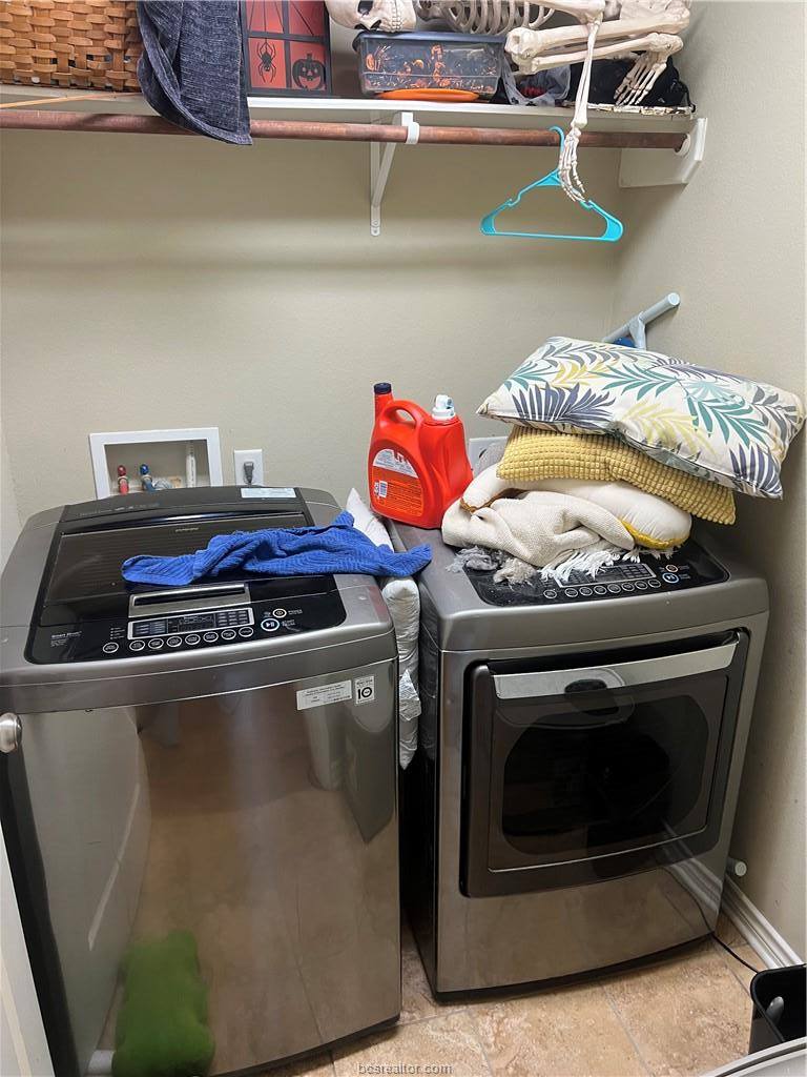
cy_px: 538
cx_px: 404
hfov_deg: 53.1
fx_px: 808
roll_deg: -0.3
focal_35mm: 26
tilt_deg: -21.9
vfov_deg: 67.3
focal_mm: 5.7
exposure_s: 1/60
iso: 125
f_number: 1.5
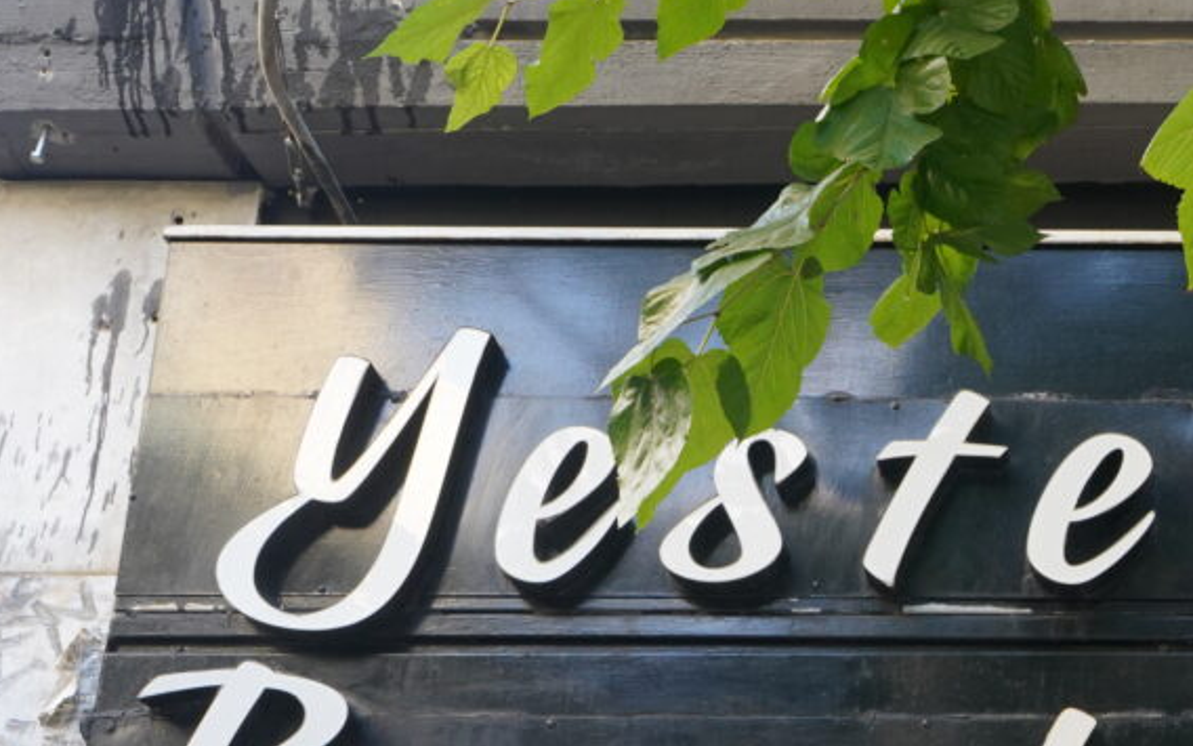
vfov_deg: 18.1
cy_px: 628
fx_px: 2308
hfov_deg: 27.4
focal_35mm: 71
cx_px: 1178
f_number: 14
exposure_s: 1/30
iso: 1600
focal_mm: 33
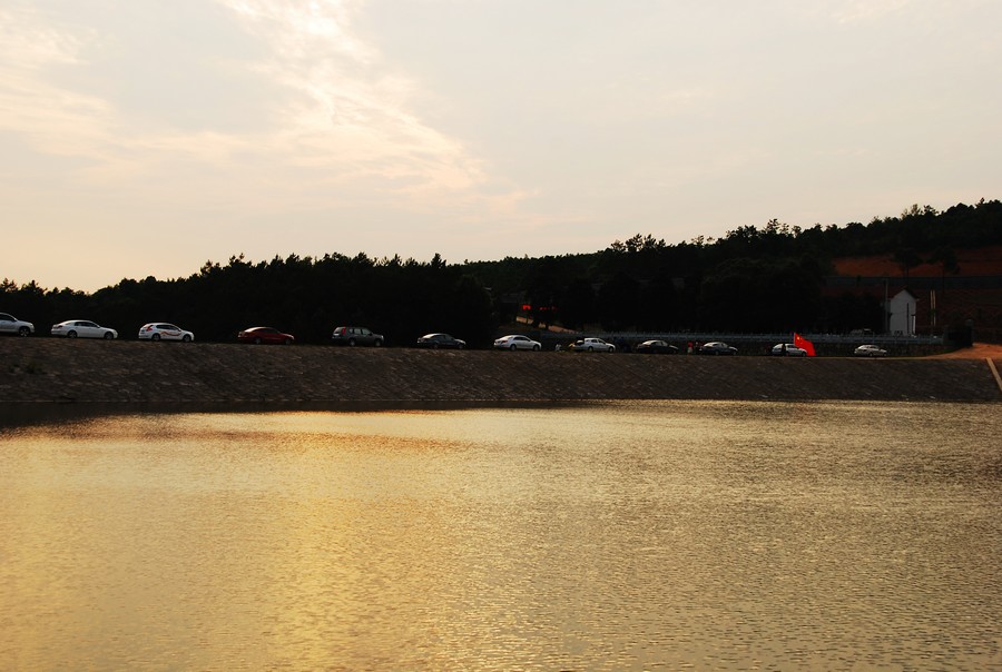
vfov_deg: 25.2
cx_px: 501
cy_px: 336
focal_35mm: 54
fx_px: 1506
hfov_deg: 36.8
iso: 100
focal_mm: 36
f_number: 10
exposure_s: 1/80
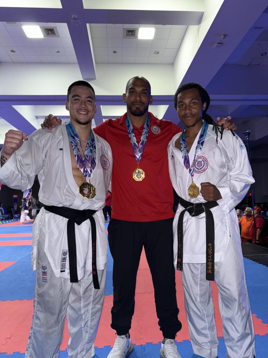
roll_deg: +0.7
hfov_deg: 56.8
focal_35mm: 24
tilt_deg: +3.7
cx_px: 134
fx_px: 248
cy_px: 179
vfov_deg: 71.6
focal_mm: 6.76
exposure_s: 1/14
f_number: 1.78
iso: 100
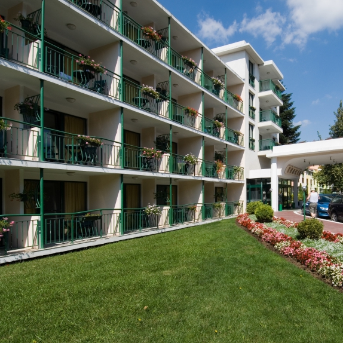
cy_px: 171
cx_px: 243
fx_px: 269
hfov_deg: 62.5
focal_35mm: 24
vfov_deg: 65.0
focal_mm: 12
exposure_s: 1/250
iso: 100
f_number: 8
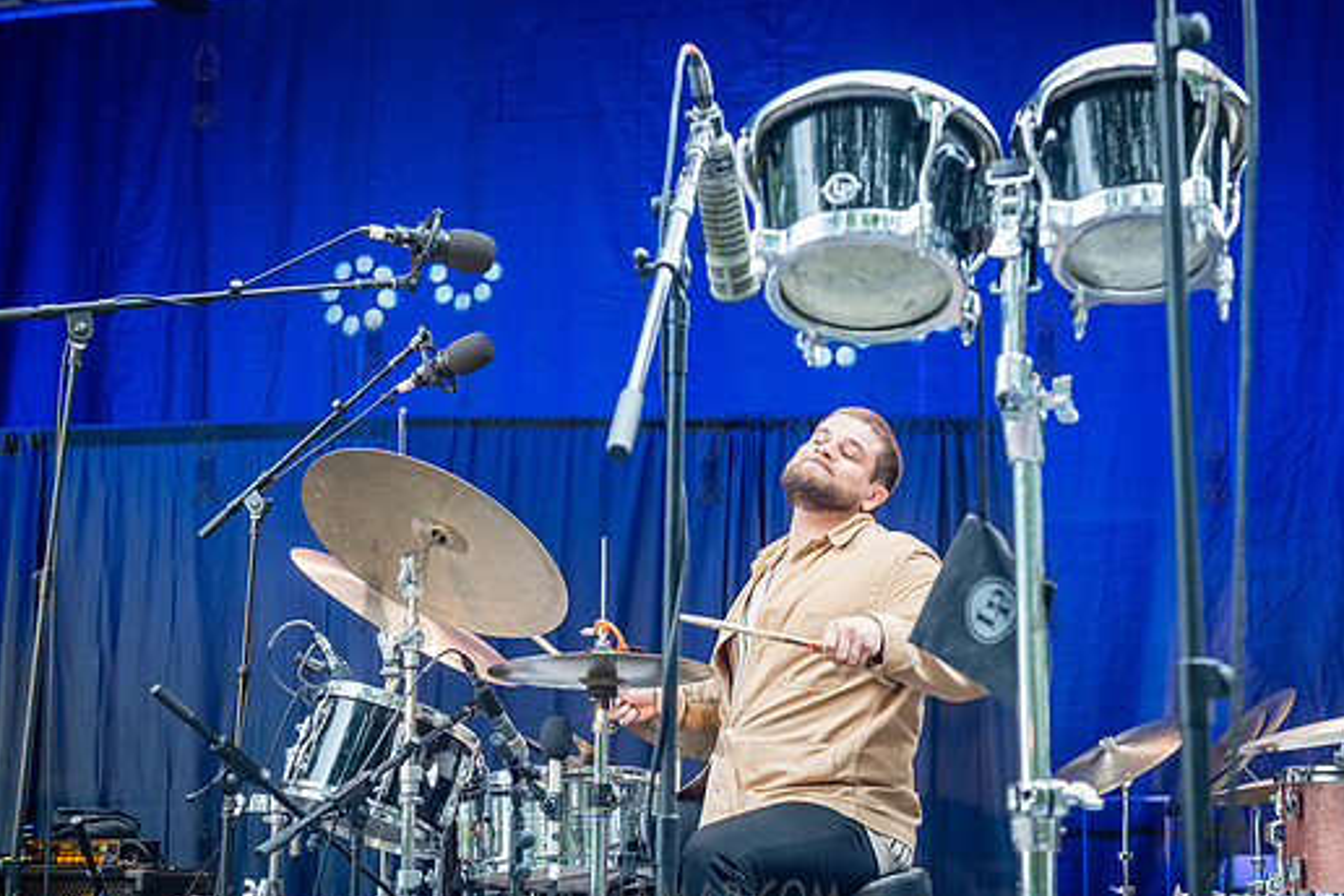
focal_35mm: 57
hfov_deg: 35.0
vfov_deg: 23.7
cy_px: 595
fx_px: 2128
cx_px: 733
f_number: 4
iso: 2000
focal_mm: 40
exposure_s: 1/400
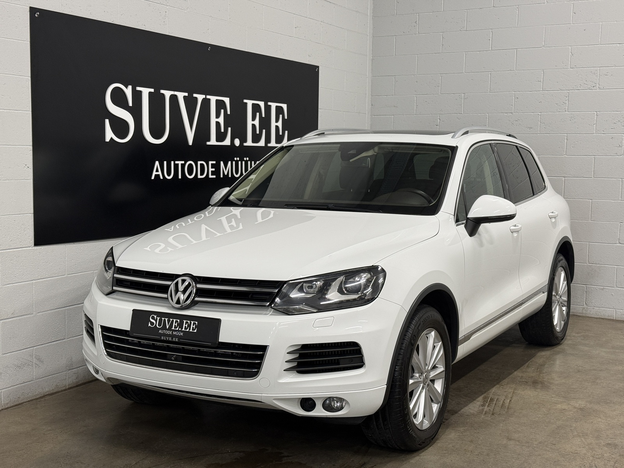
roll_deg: -0.9
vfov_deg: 30.3
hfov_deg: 39.7
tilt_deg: -5.7
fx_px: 865
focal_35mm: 48
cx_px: 312
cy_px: 234
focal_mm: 6.76
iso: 100
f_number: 1.78
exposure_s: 1/100
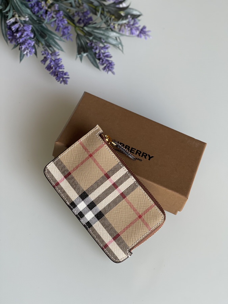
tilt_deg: -51.1
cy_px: 152
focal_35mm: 64
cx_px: 114
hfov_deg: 22.9
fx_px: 562
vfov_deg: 30.3
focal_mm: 7.5
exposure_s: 1/121
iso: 80
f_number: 2.2
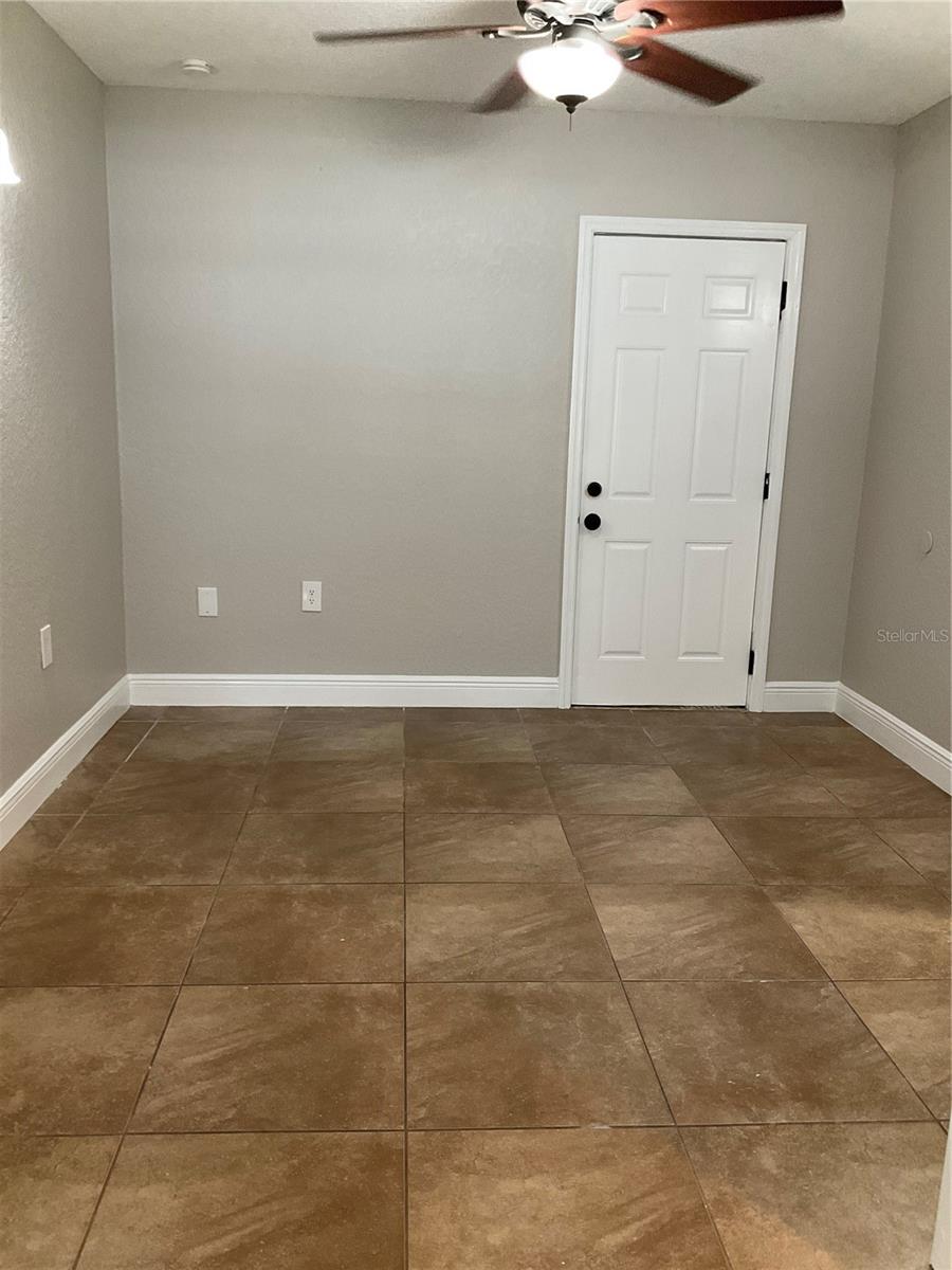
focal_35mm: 29
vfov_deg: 61.7
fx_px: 1063
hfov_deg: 48.2
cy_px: 635
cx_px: 476
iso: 100
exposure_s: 1/60
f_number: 1.8
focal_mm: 3
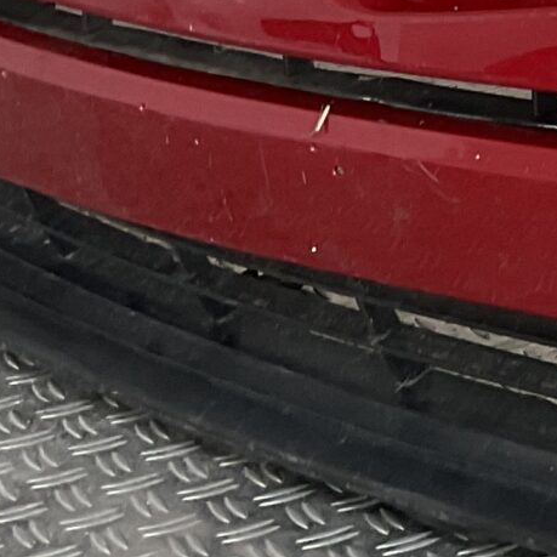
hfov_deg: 11.3
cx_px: 1022
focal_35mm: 143
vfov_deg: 11.7
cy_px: -296
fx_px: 2603
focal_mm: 3
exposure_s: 1/120
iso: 32
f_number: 1.8
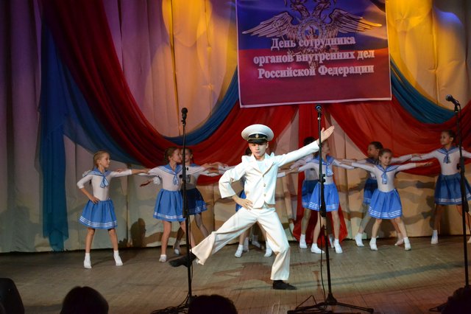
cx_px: 236
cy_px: 157
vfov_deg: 16.5
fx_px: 1079
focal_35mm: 82
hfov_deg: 24.6
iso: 3200
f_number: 5.6
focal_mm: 55
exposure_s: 1/250
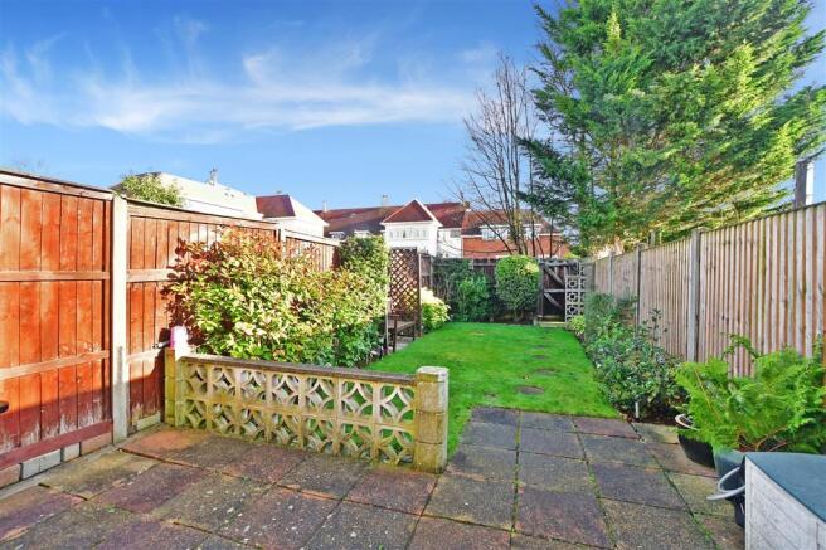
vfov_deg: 77.3
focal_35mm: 15
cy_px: 275
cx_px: 413
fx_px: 344
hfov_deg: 100.4
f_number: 8
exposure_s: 1/20
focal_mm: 10
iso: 160
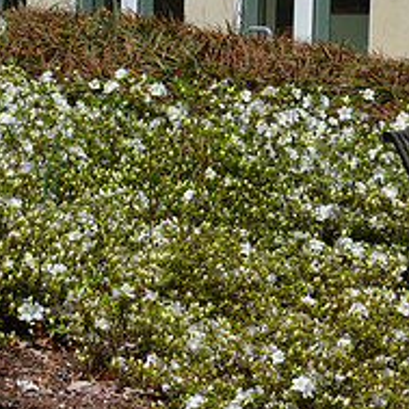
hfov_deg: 8.0
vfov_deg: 8.1
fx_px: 2878
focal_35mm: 215
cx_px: -160
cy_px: 280
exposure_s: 1/320
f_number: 9
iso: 100
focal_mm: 55
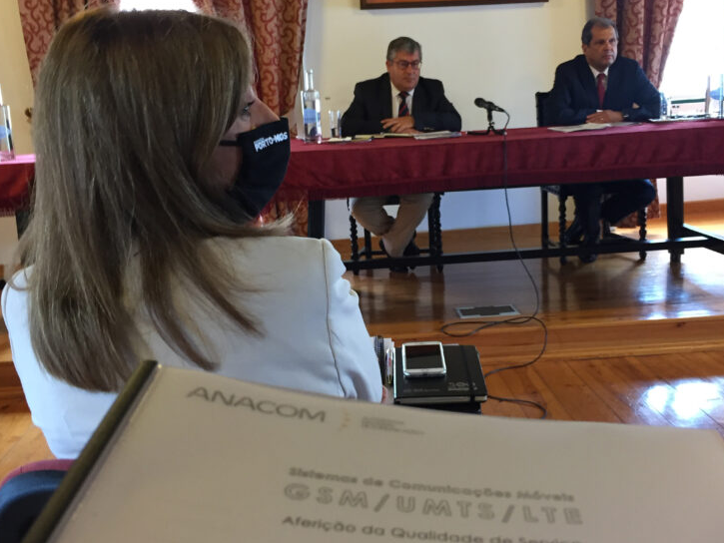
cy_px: 275
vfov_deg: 46.8
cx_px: 370
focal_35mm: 30
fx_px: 628
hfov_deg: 59.9
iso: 160
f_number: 2.2
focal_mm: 4.15
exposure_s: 1/33
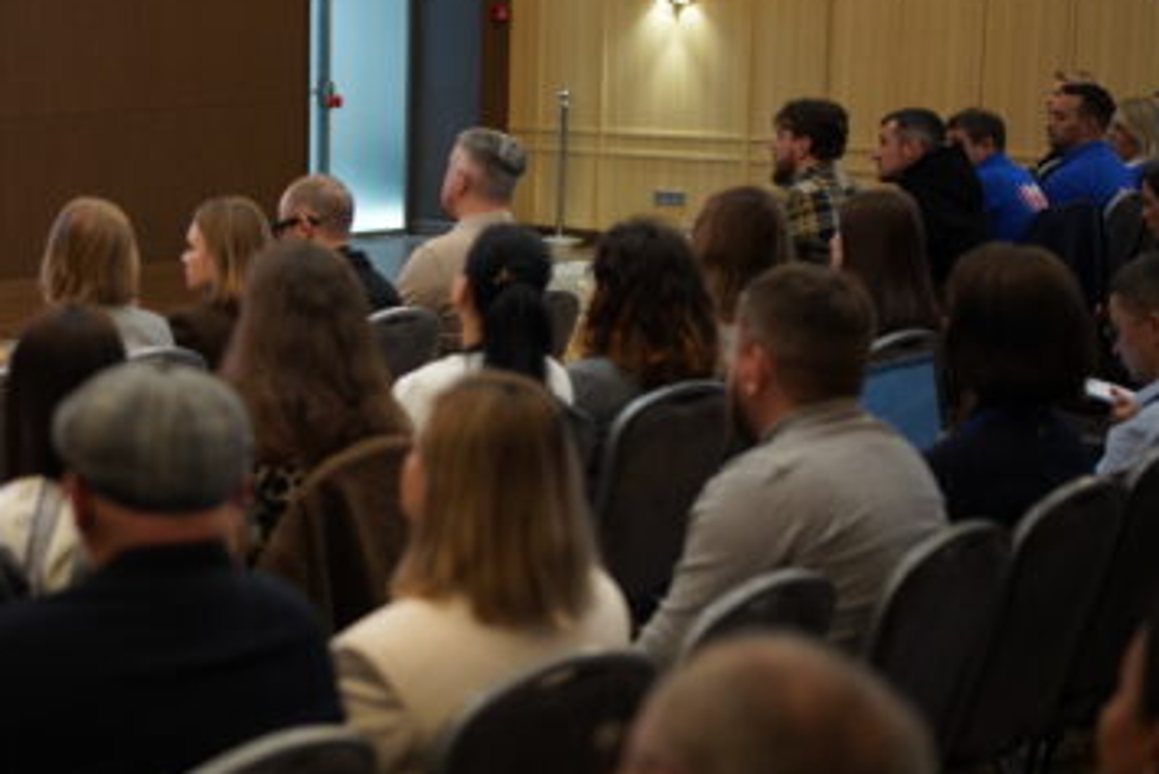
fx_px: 2448
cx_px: -2
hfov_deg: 25.3
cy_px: 372
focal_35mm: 76
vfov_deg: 18.0
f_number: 1.4
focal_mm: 35
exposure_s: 1/250
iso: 500
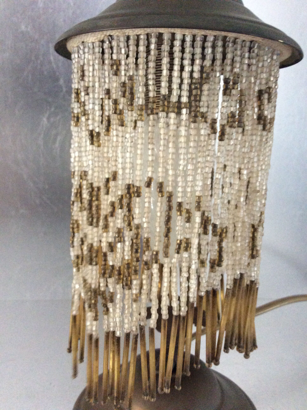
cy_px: 205
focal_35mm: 32
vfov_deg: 56.9
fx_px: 379
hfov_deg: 44.1
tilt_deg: -12.0
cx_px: 154
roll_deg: -1.1
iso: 320
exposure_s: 1/25
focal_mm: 3.3
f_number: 2.4
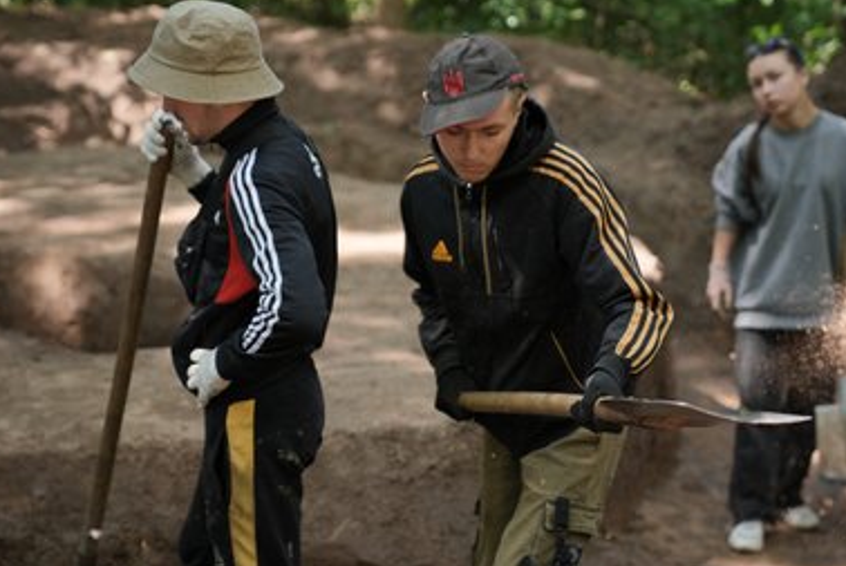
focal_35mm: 74
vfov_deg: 18.5
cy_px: 283
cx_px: 421
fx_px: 1741
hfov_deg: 27.3
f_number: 2.8
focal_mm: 70
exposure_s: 1/500
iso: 250
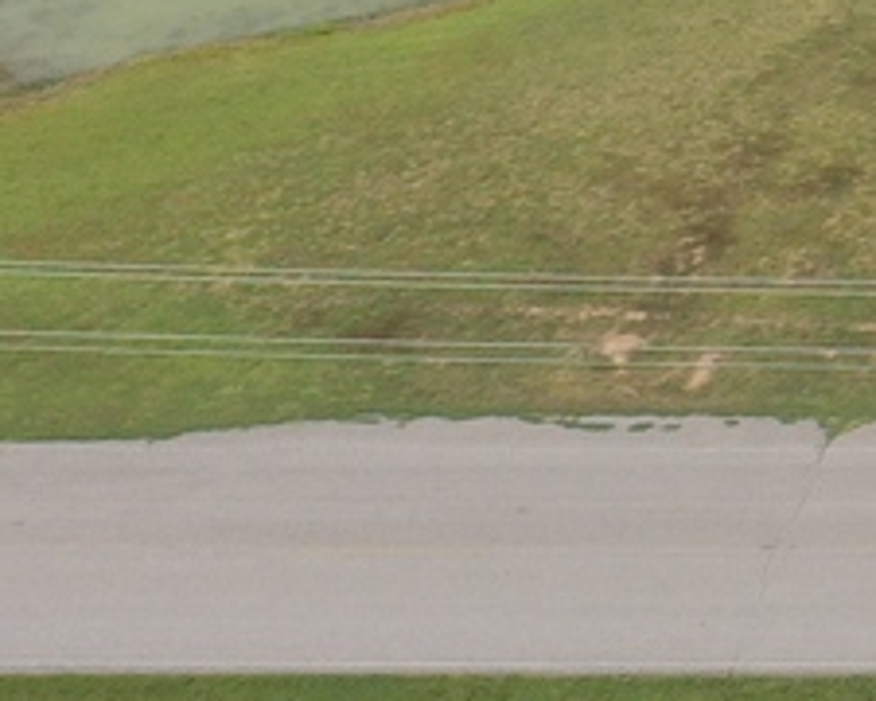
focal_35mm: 189
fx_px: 4900
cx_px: 2336
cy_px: -635
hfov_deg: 8.9
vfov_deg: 7.9
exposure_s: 1/240
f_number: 5
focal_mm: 10.26
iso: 100
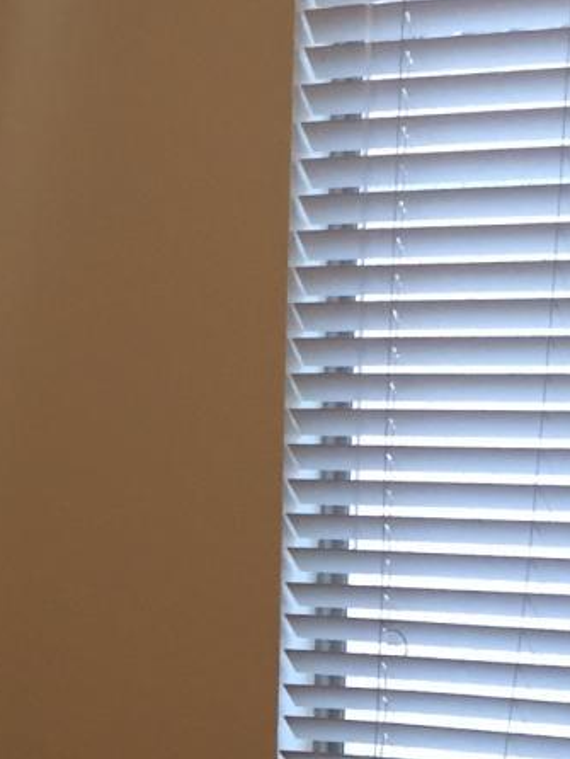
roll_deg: +0.8
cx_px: -124
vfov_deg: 14.6
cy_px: 965
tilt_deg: -11.3
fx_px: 2851
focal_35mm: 130
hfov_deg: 11.2
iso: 40
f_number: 2.2
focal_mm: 4.15
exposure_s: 1/30
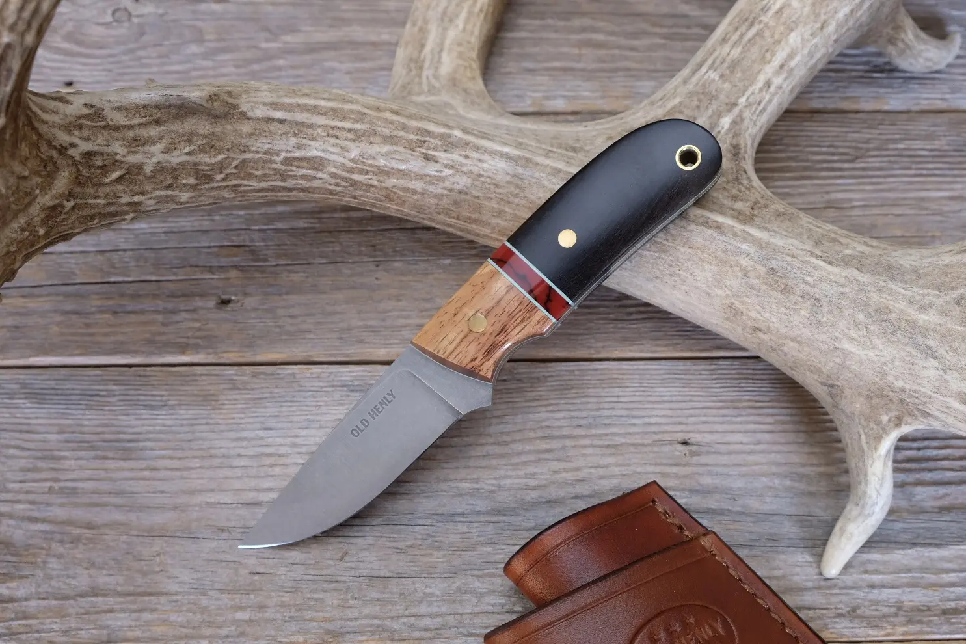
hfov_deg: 57.2
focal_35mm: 33
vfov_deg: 40.0
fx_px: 885
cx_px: 483
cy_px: 322
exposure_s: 1/45
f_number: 6.4
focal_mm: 22.3
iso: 800
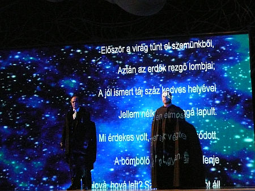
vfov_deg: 20.5
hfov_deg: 27.0
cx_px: 128
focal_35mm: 72
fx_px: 531
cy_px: 96
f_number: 3.2
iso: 800
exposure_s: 1/13
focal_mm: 11.1
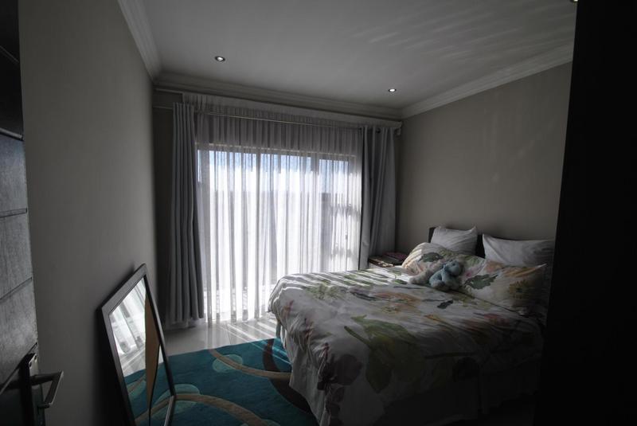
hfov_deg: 100.3
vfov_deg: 77.4
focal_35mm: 15
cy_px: 213
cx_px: 318
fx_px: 266
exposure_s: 1/160
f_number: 6.3
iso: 100
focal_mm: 10
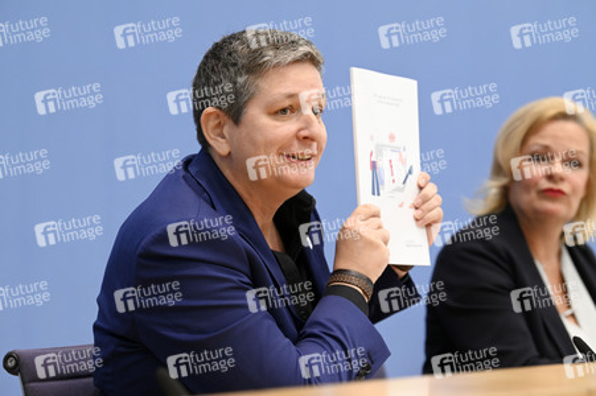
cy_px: 198
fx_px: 2233
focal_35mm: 135
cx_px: 298
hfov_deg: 15.2
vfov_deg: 10.1
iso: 4000
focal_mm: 135
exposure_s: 1/640
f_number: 5
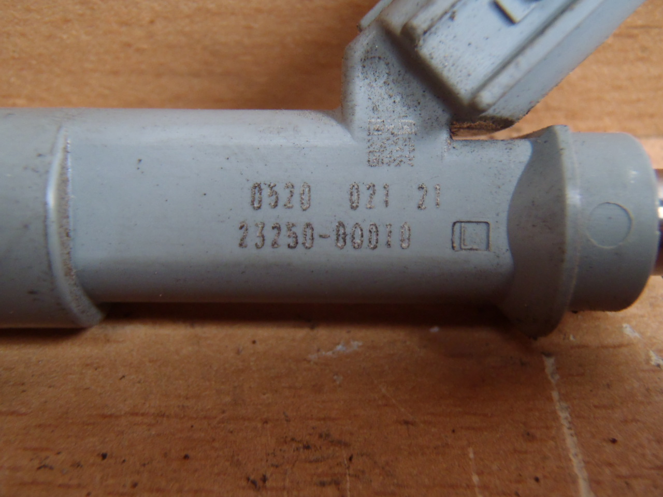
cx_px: 332
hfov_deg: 50.1
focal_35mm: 37
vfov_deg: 38.7
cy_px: 248
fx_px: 709
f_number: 4.7
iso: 320
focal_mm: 6.64
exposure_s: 1/4
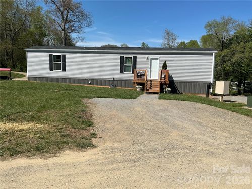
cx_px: 126
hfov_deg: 63.4
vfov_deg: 49.7
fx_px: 204
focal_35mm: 28
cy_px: 94
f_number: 1.8
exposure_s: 1/2959
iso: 25
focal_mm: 3
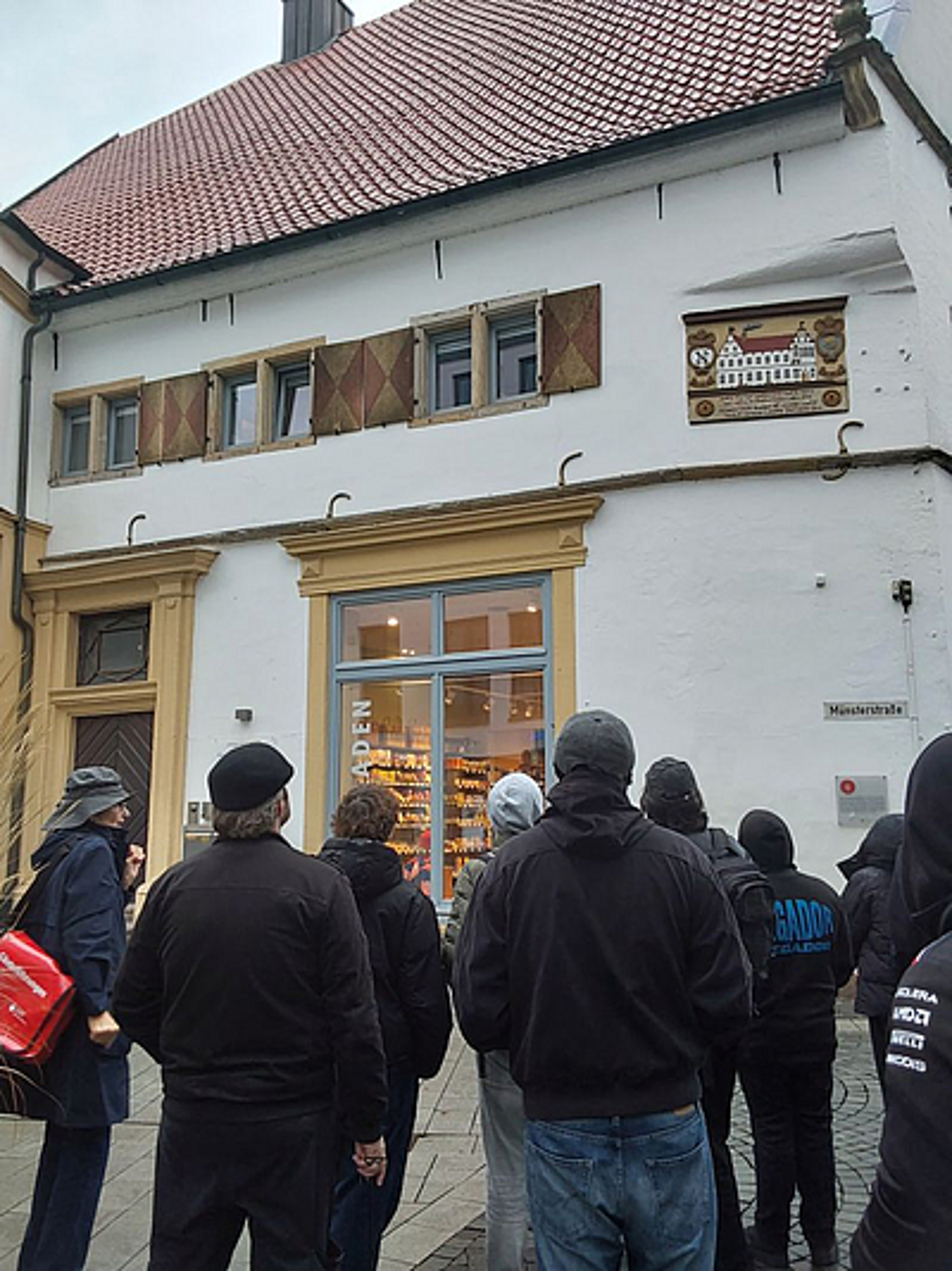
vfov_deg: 63.5
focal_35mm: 28
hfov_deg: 49.7
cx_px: 476
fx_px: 1028
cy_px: 636
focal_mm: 2.91
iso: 50
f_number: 1.9
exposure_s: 1/100
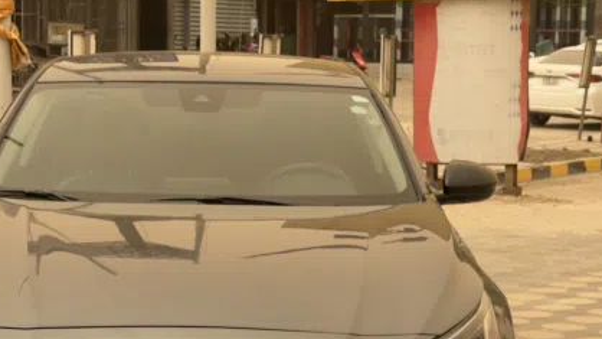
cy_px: 251
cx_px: 230
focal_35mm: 80
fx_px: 1277
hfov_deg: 26.5
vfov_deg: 15.0
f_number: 1.78
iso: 64
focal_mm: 6.76
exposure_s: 1/1330
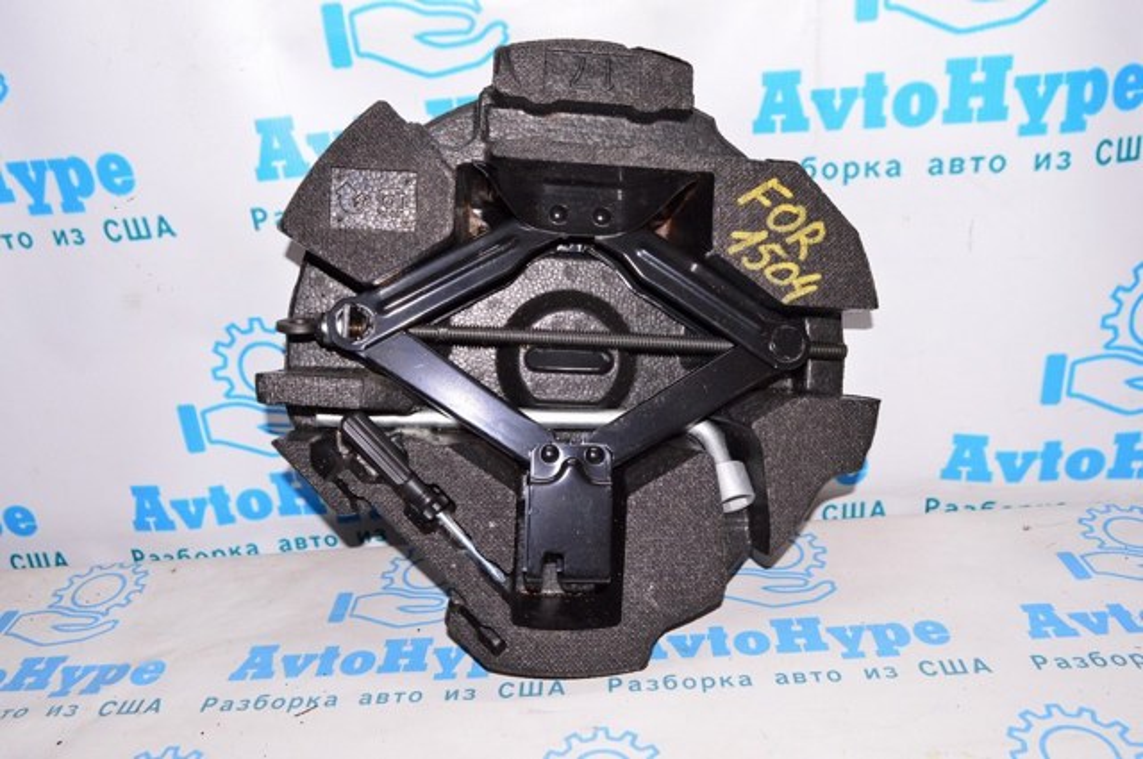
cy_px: 380
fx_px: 951
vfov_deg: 43.5
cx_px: 572
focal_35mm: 30
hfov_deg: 62.0
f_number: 8
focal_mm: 20
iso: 1600
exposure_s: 1/200
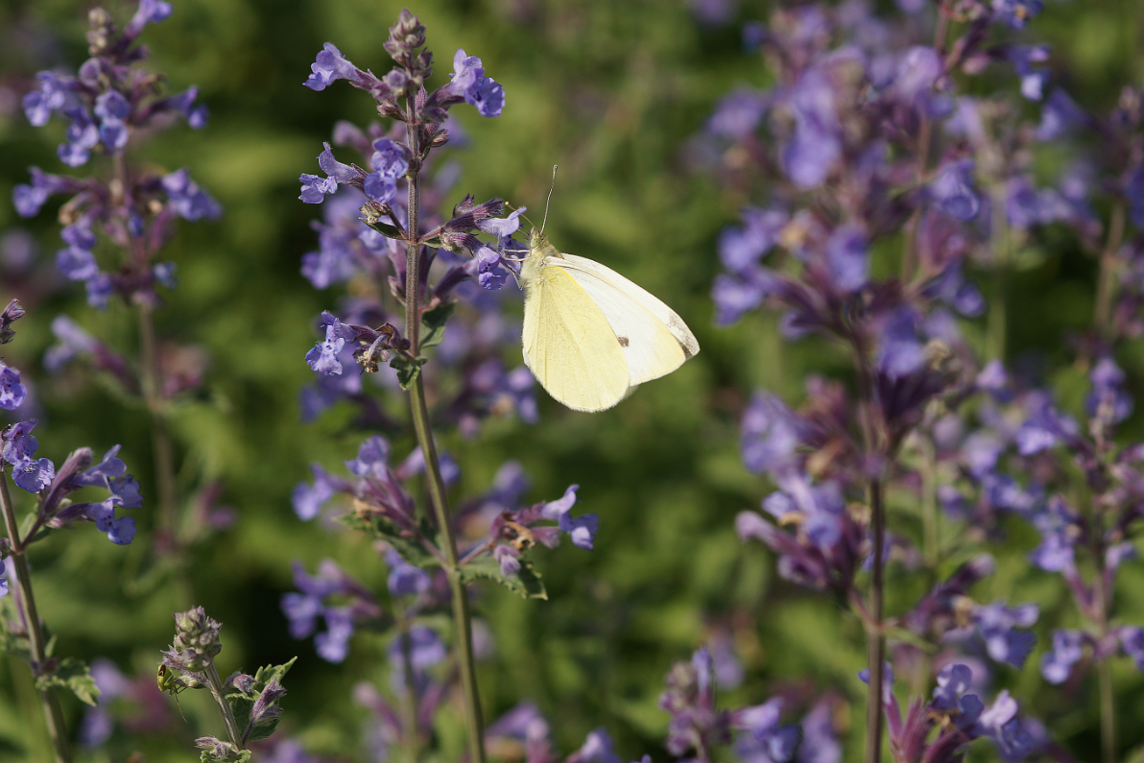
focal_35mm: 151
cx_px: 571
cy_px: 380
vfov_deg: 9.1
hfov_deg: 13.6
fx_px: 4799
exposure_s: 1/500
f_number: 5
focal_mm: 100
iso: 100
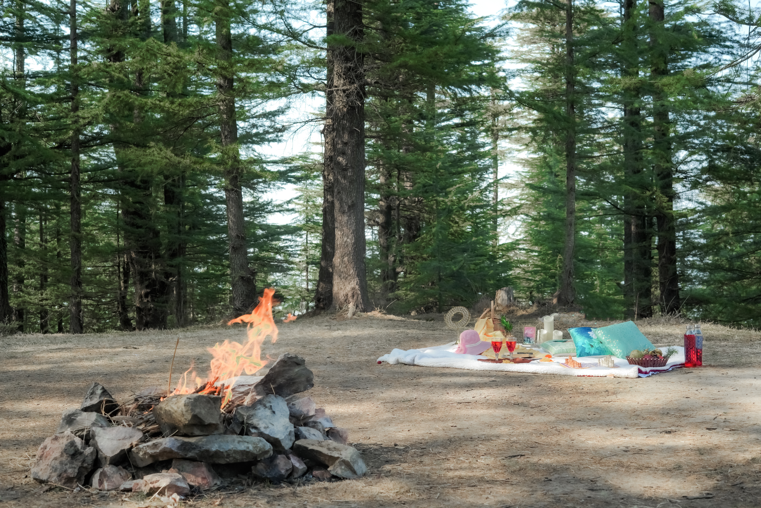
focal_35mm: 50
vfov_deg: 27.0
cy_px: 254
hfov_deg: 39.6
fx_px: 1057
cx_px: 380
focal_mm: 50
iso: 320
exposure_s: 1/200
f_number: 7.1
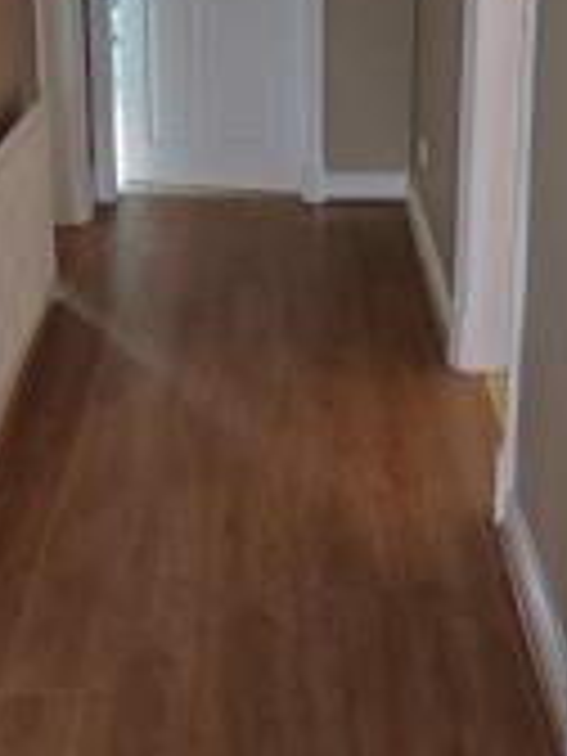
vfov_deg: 29.4
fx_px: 1420
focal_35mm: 65
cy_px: 196
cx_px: 279
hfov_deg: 22.6
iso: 250
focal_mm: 4.65
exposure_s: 1/50
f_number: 1.8
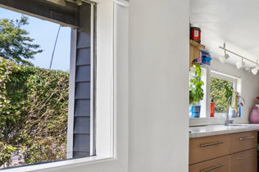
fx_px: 273
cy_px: 119
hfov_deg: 43.2
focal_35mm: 38
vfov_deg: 34.5
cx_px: 261
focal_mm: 10
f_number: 8
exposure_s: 1/30
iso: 200
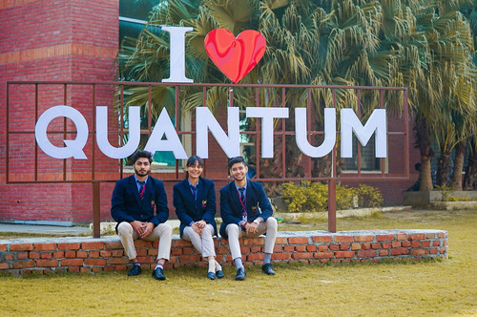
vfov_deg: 19.4
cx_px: 238
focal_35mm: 70
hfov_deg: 28.9
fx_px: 926
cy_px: 158
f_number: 2.8
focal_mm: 70
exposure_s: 1/500
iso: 100
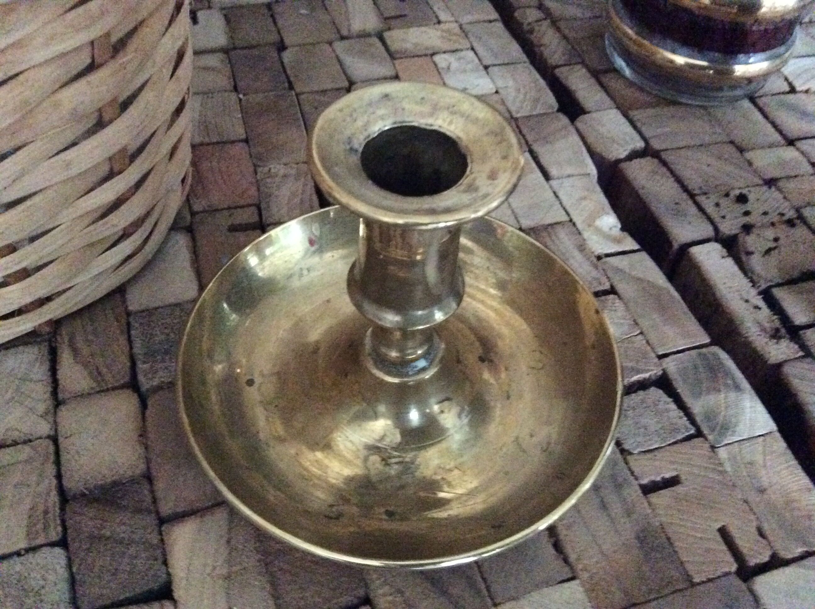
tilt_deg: -50.5
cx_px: 408
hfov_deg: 56.9
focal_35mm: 32
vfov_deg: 44.1
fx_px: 752
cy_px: 304
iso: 800
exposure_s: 1/17
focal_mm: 3.3
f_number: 2.4
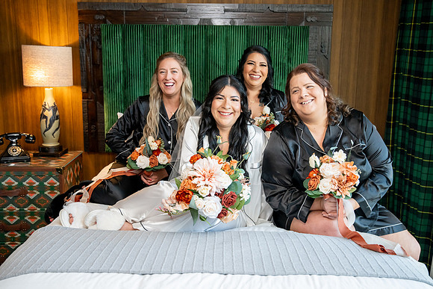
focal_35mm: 40
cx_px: 216
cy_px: 144
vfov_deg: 33.4
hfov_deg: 48.4
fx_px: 481
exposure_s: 1/320
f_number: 4
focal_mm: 40
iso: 1250
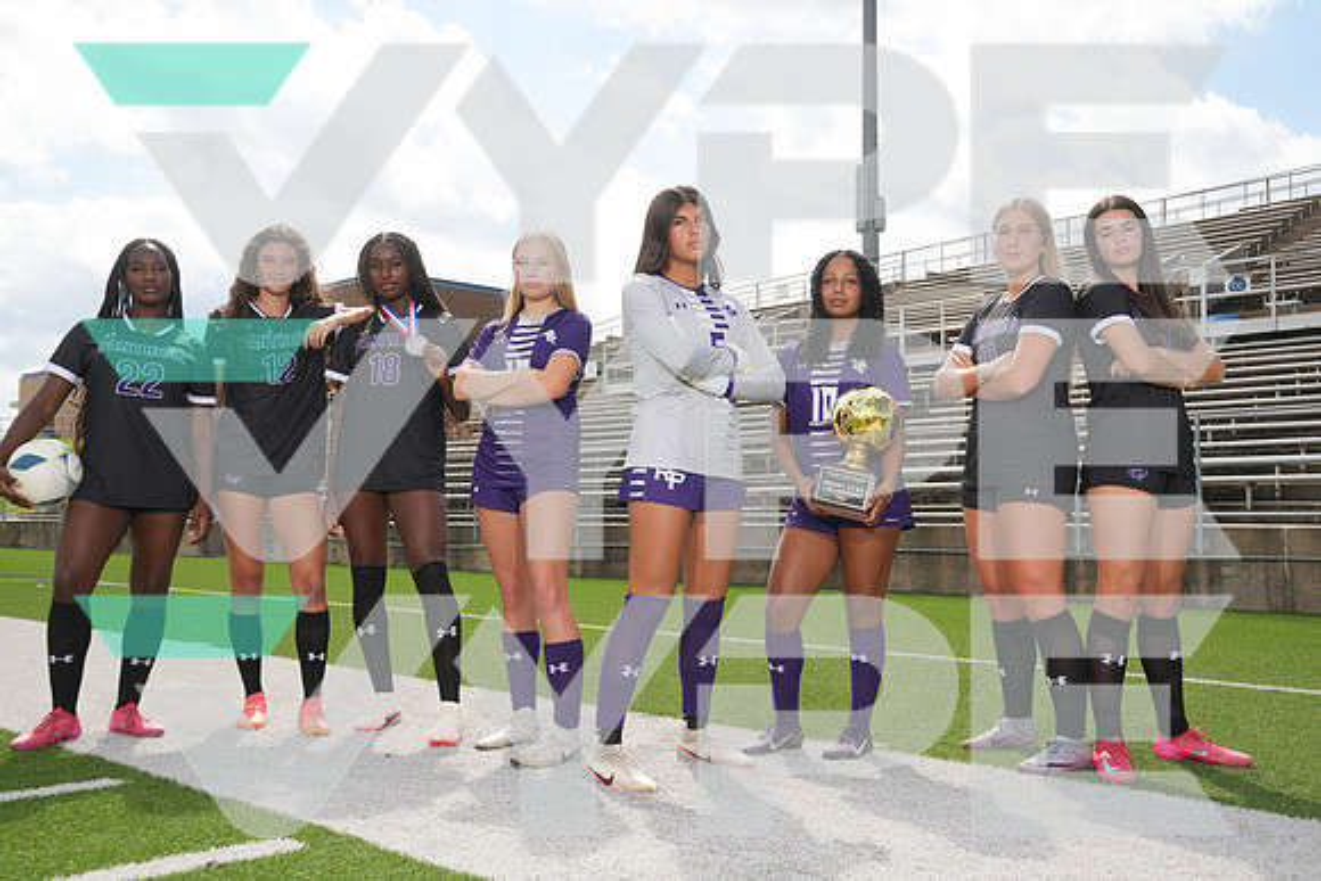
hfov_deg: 53.1
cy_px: 440
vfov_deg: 36.9
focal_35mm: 36
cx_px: 660
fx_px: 1321
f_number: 9
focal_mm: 36
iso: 125
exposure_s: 1/200
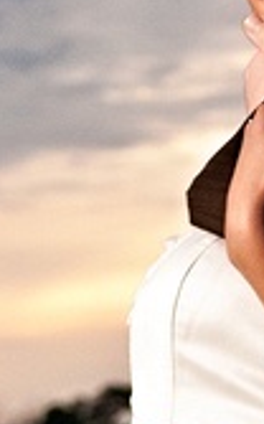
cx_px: 670
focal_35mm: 453
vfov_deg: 4.6
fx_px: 5225
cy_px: 218
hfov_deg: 2.9
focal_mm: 55
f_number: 4
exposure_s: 1/125
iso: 800
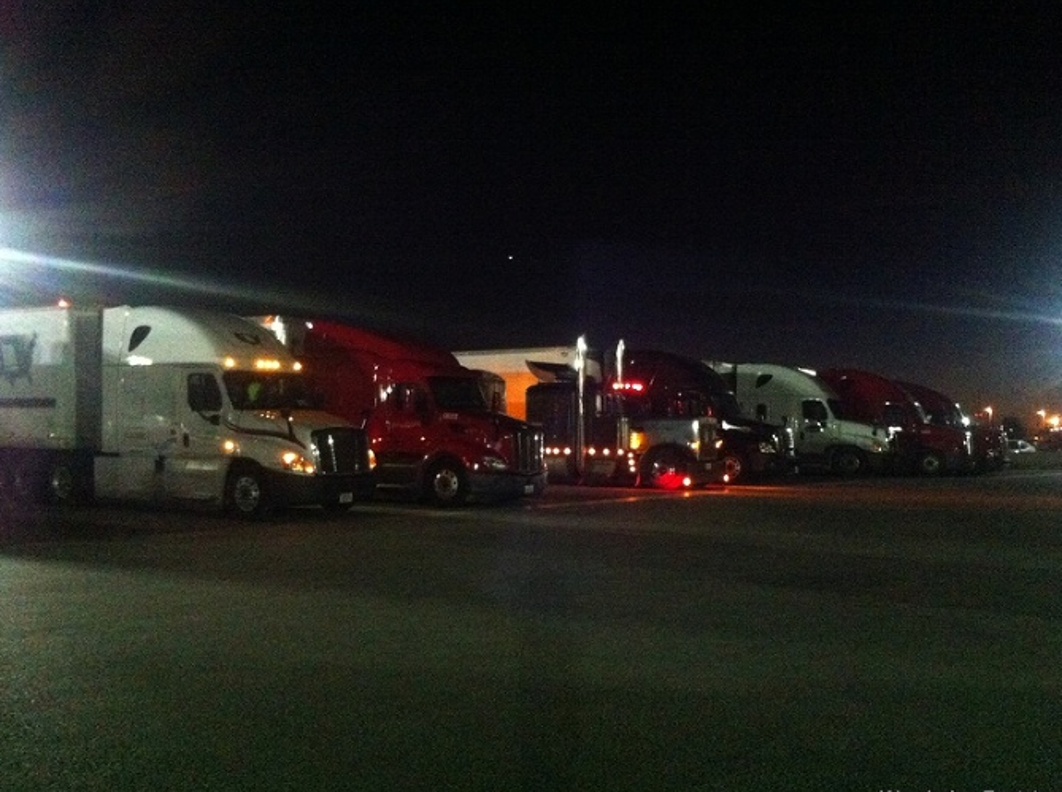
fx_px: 1133
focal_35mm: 37
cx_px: 537
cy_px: 414
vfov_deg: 38.5
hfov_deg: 50.2
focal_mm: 3.85
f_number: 2.8
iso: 1000
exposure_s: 1/15
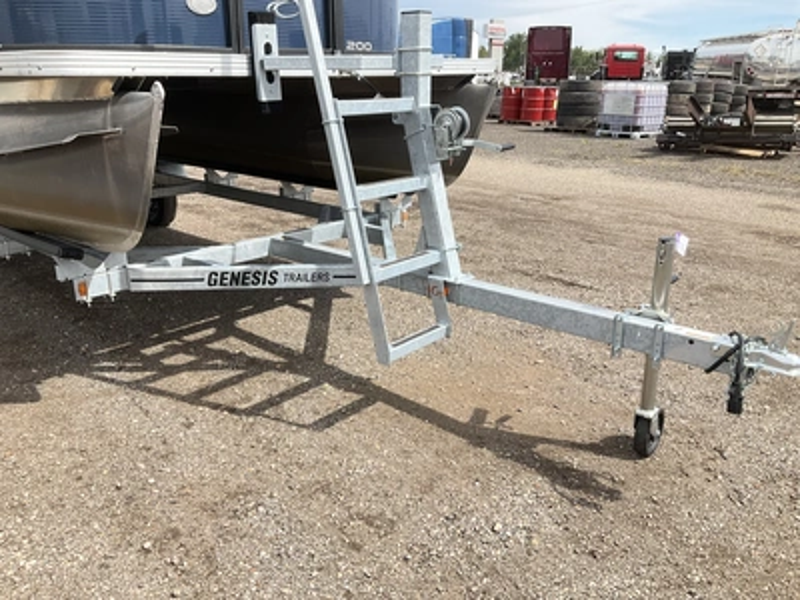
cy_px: 300
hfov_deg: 61.7
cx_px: 400
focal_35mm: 29
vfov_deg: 48.2
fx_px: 670
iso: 25
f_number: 1.8
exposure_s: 1/1377
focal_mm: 3
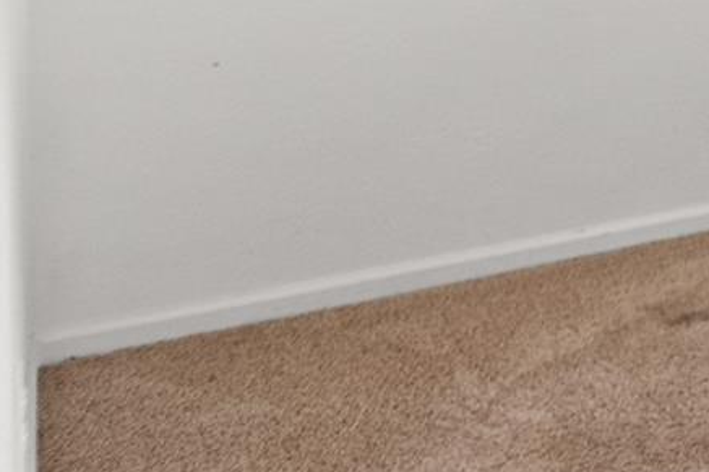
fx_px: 1732
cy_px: -305
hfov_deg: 18.6
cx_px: 1230
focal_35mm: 88
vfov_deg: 14.2
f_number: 4.2
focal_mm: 16
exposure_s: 1/20
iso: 200
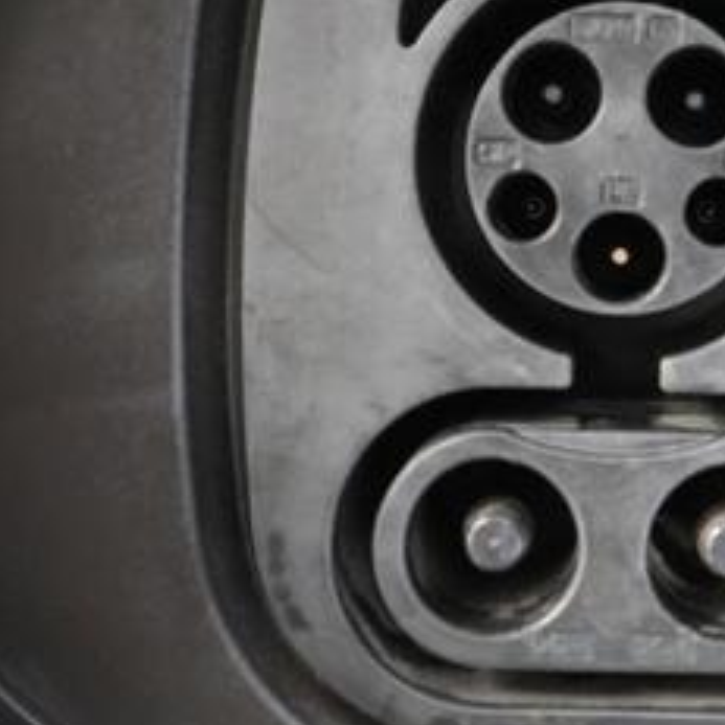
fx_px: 1564
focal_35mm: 66
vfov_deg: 25.7
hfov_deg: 25.3
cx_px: 647
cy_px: 160
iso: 12800
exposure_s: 1/40
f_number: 2.8
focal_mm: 28
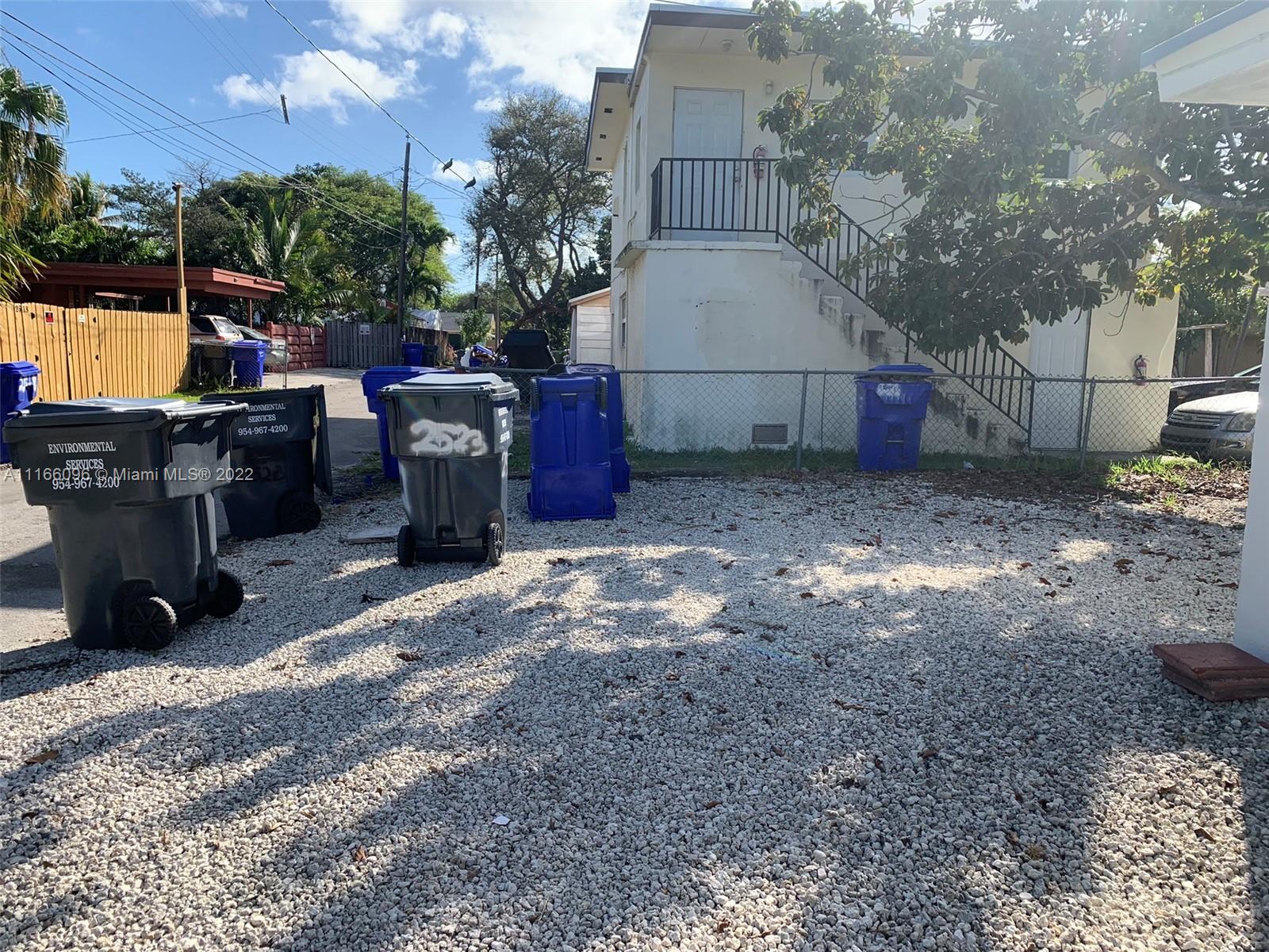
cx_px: 634
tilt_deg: -6.2
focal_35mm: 26
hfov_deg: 67.3
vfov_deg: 53.1
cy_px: 476
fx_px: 953
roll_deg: -2.2
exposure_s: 1/1406
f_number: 1.8
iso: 25
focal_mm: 4.25
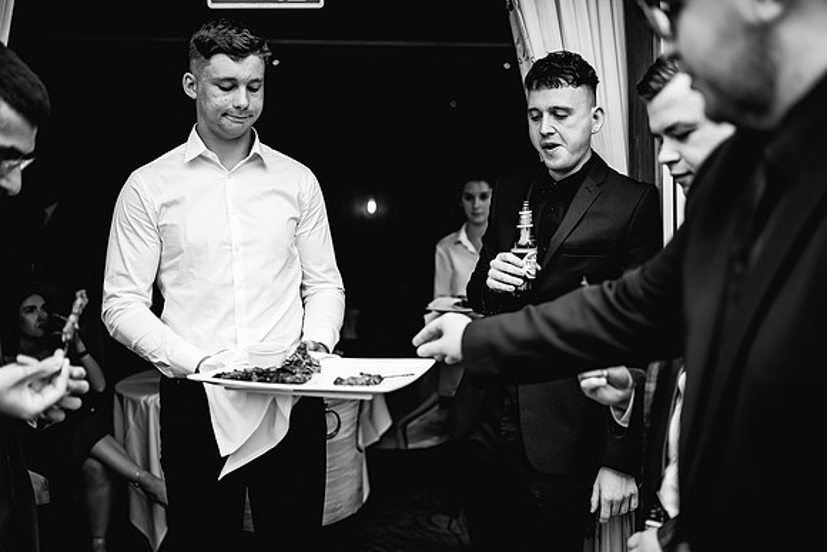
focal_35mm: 35
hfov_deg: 54.4
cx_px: 414
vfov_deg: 37.9
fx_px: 804
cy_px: 276
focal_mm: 35
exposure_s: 1/800
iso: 100
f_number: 1.6
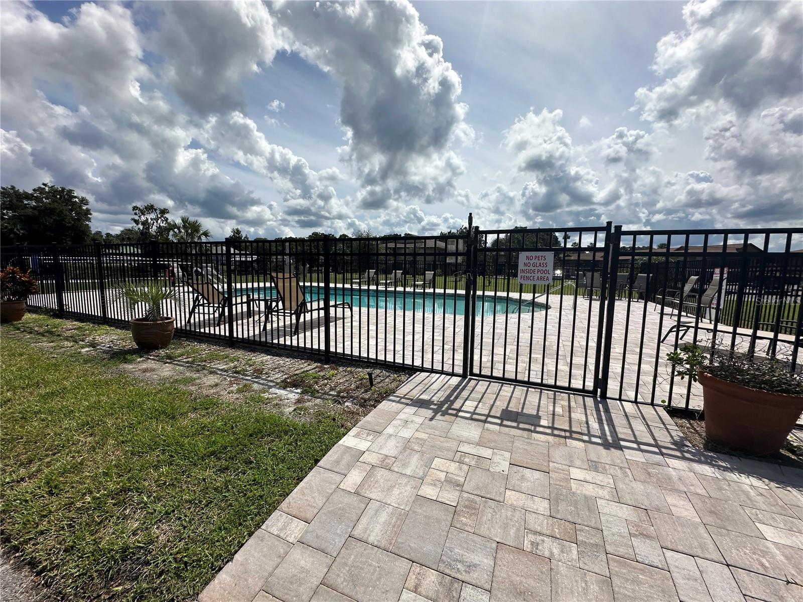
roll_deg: -1.0
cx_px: 402
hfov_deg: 102.1
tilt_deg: -6.6
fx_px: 325
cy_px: 301
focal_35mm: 14
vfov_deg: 85.7
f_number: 2.2
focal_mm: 2.22
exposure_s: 1/5051
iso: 50
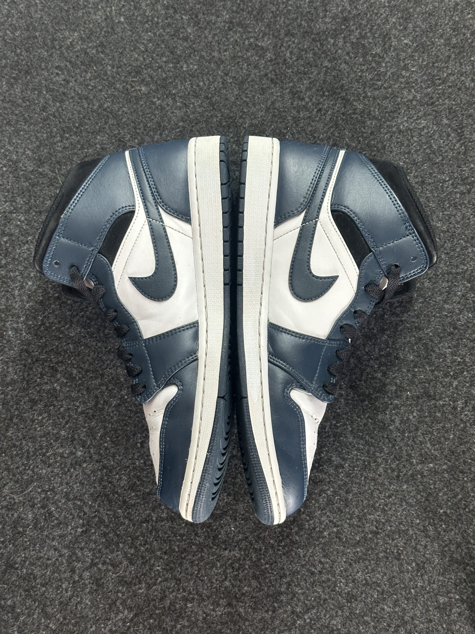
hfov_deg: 30.3
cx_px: 238
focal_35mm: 48
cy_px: 317
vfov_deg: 39.7
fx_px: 878
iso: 250
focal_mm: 6.86
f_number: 1.78
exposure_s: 1/50
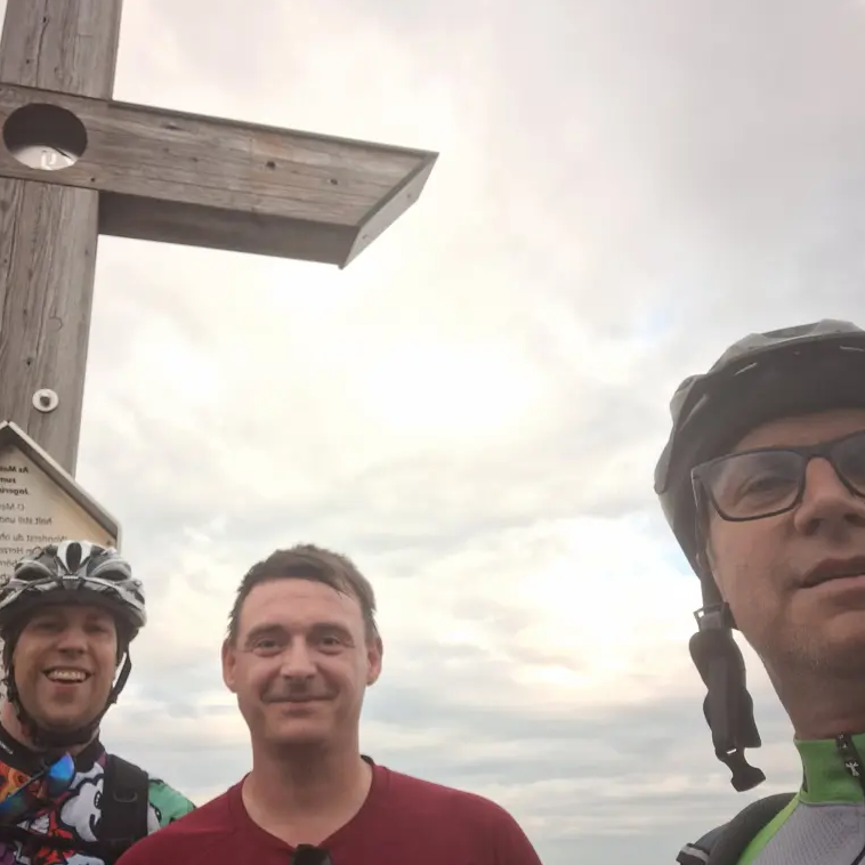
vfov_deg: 47.2
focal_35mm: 35
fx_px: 989
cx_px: 373
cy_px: 437
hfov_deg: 47.1
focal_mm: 3.72
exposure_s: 1/157
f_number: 2.2
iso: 50
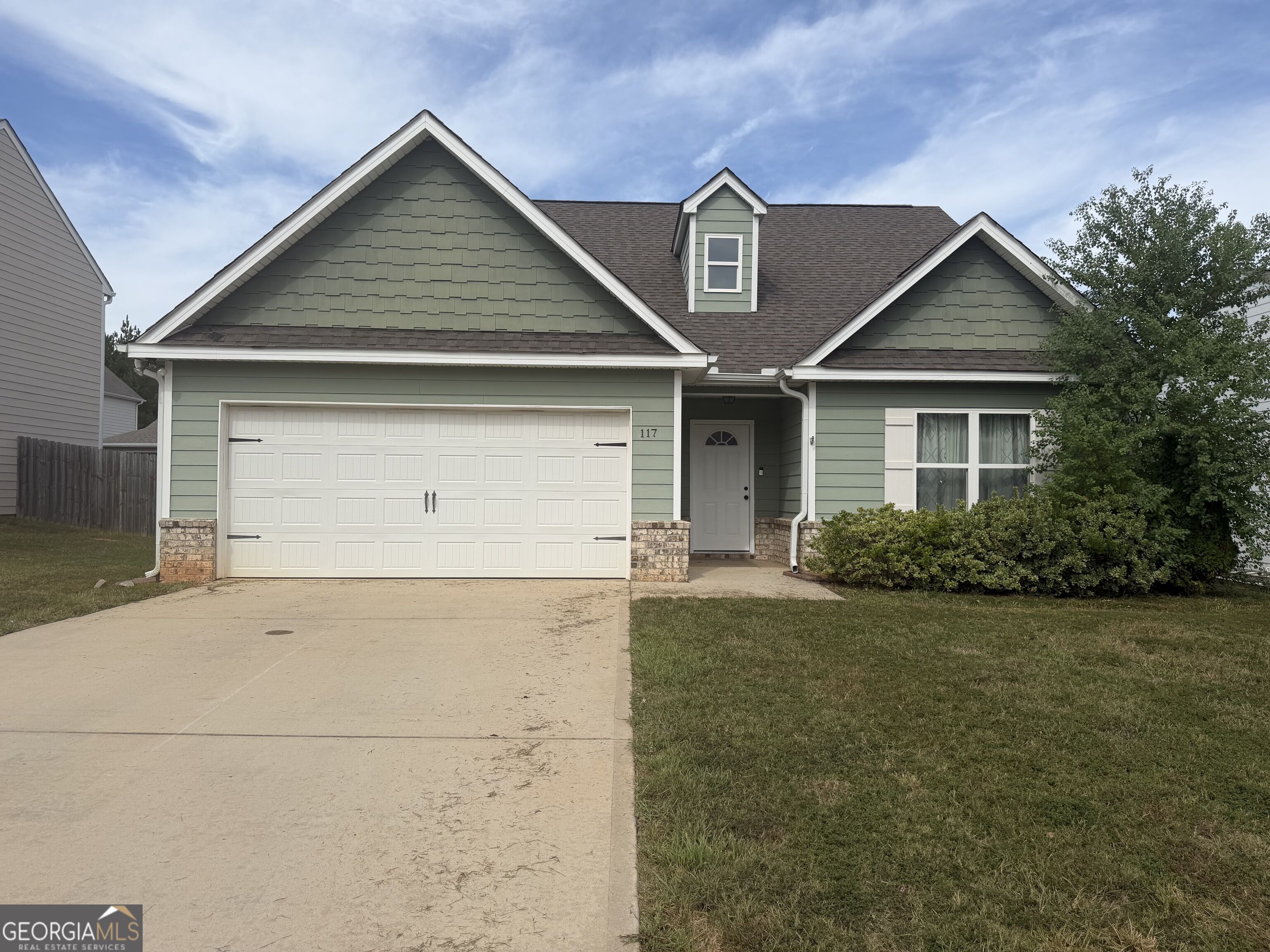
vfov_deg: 56.8
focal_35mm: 24
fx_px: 881
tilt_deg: +0.9
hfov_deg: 71.6
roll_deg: -0.5
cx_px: 635
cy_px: 476
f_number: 1.78
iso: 80
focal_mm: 6.76
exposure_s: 1/5319
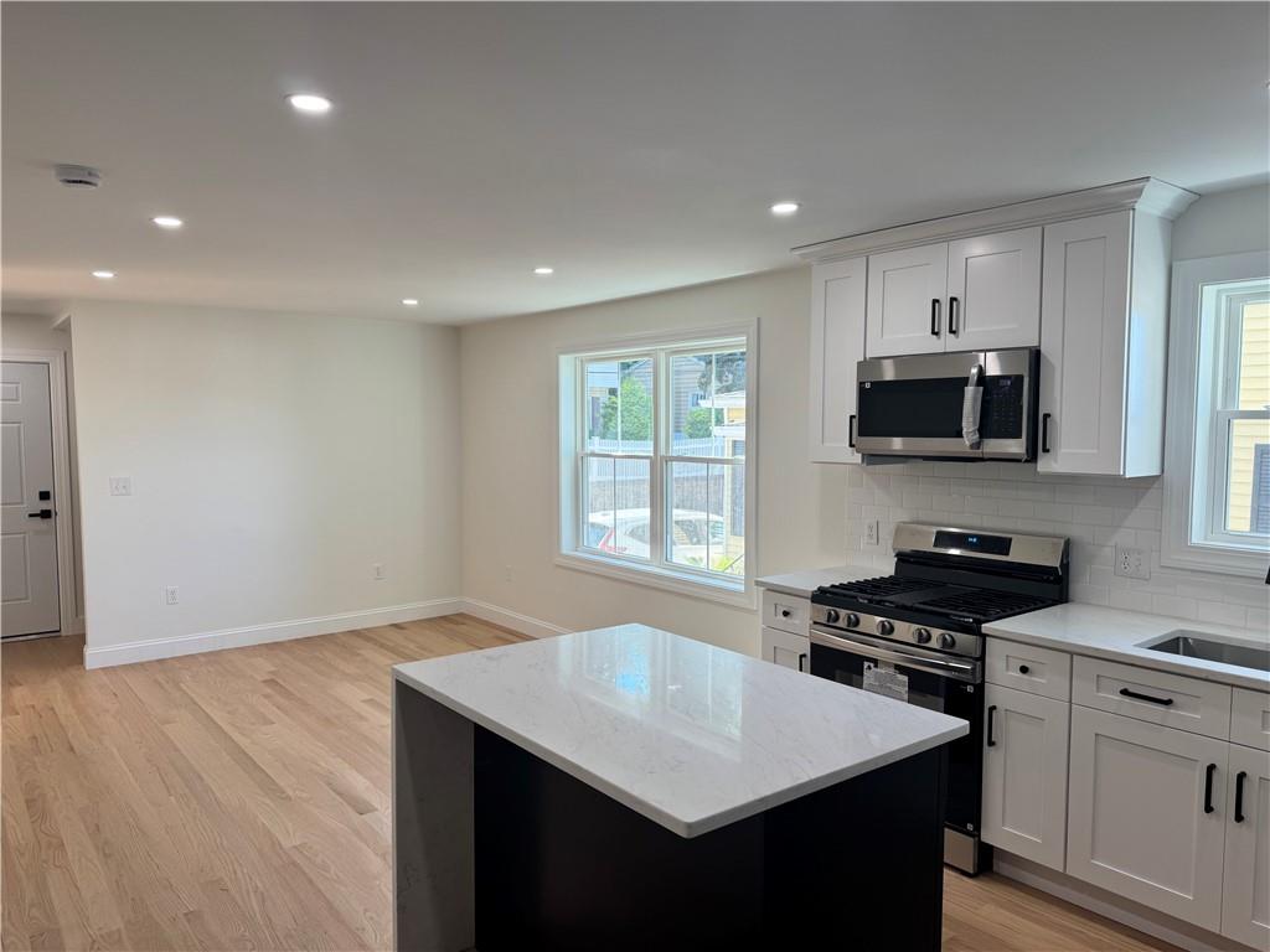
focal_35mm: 24
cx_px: 635
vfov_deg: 56.8
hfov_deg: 71.6
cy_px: 476
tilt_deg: -4.7
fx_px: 881
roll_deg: +0.0
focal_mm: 6.76
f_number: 1.78
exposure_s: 1/120
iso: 64
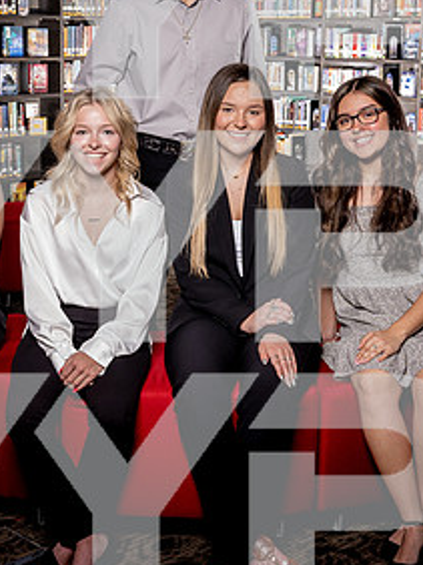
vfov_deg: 28.5
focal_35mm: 68
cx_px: 180
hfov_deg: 21.6
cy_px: 241
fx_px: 1110
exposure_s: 1/250
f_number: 8
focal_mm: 32
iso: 250
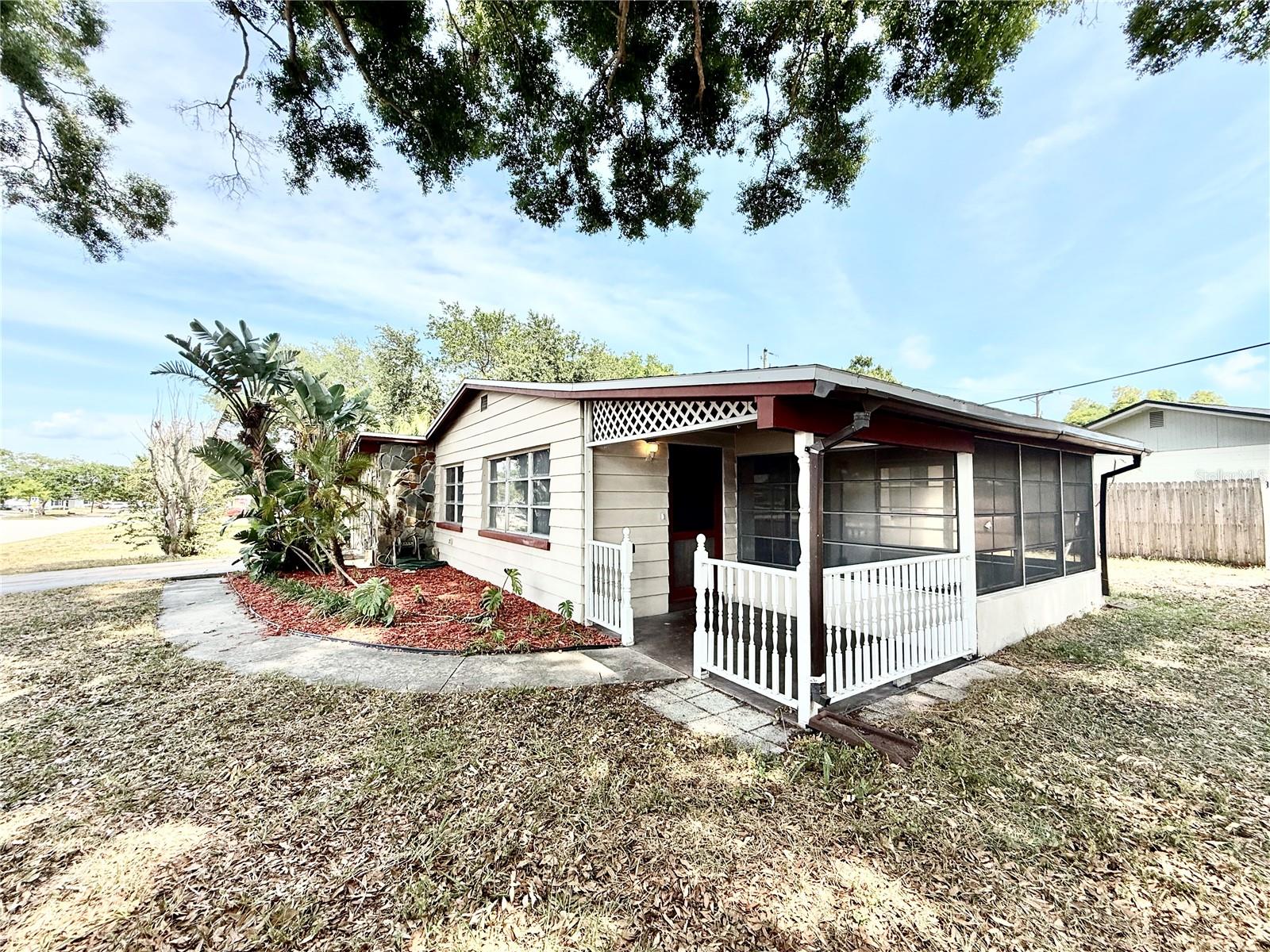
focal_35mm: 14
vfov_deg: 85.7
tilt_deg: +2.0
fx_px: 514
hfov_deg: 102.1
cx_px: 635
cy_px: 476
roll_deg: -0.4
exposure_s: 1/809
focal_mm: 2.22
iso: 50
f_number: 2.2
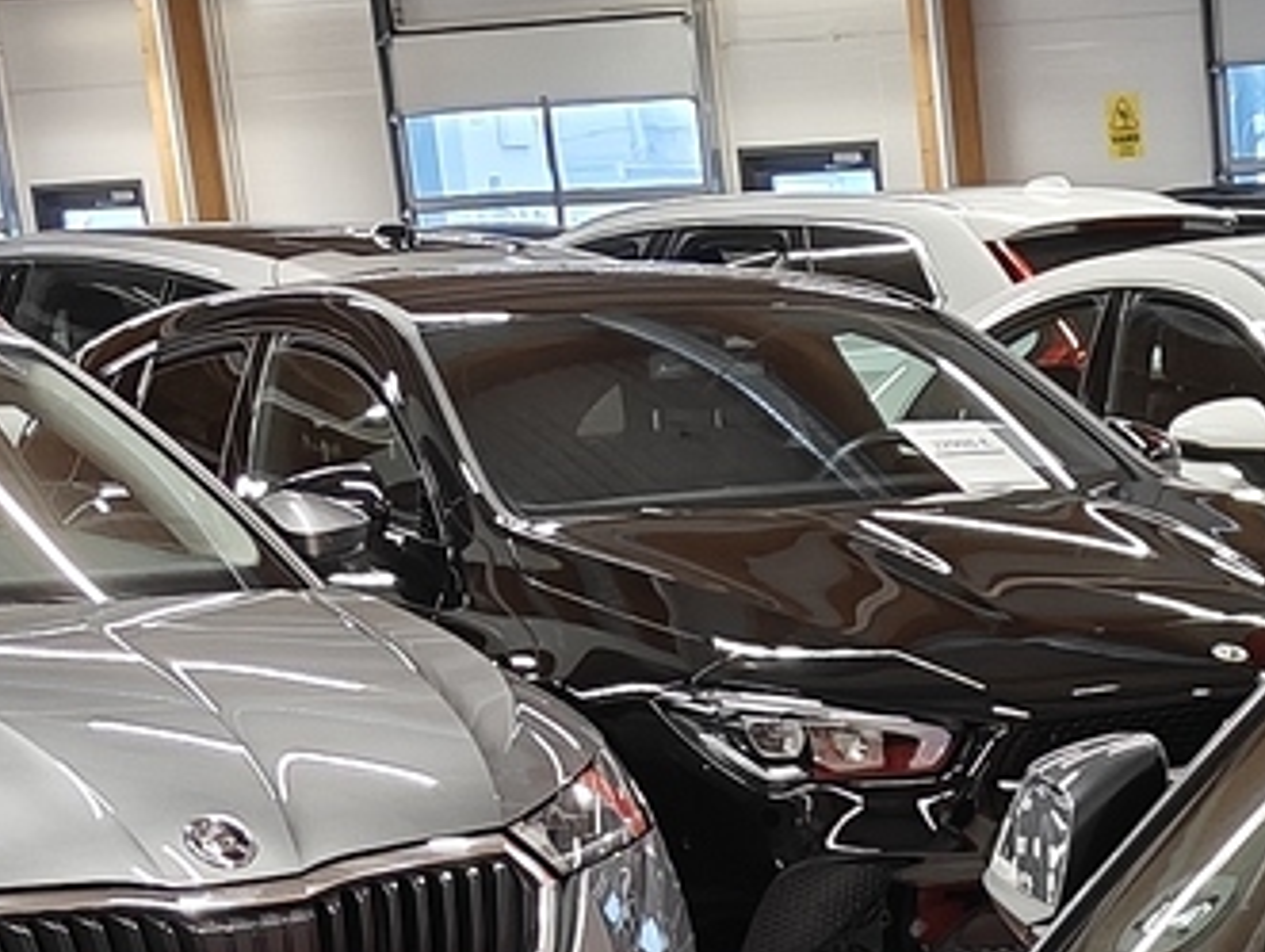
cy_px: 2034
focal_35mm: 126
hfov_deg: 14.8
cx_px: 1720
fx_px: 4610
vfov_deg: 10.6
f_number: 1.8
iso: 64
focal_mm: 5.59
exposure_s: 1/55
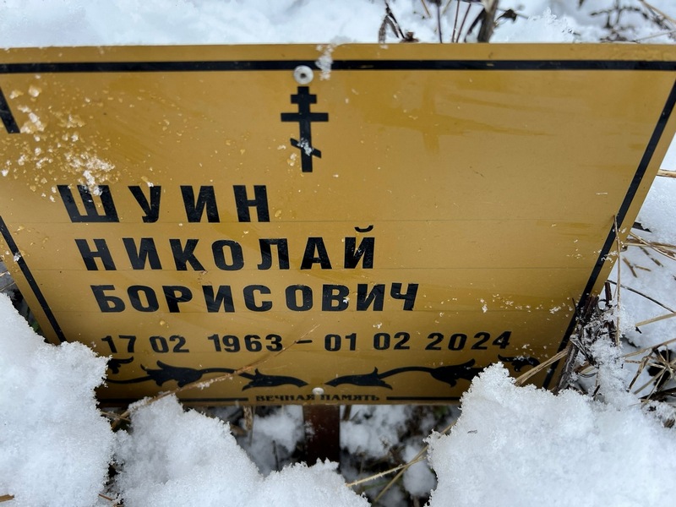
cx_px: 338
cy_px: 254
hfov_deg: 67.3
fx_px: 508
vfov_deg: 53.1
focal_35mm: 26
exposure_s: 1/121
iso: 64
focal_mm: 5.7
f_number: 1.5
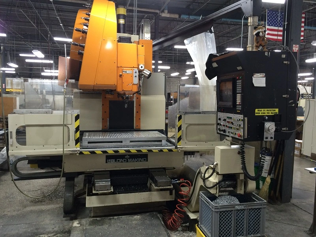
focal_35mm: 29
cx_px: 158
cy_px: 118
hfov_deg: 61.7
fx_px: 265
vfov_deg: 48.2
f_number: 2.2
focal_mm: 4.15
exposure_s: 1/30
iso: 50
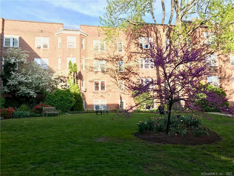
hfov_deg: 63.4
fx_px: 189
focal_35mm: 28
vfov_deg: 49.7
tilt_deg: +4.7
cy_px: 88
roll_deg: +1.0
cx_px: 117
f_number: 1.8
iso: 20
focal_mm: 3.99
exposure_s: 1/517
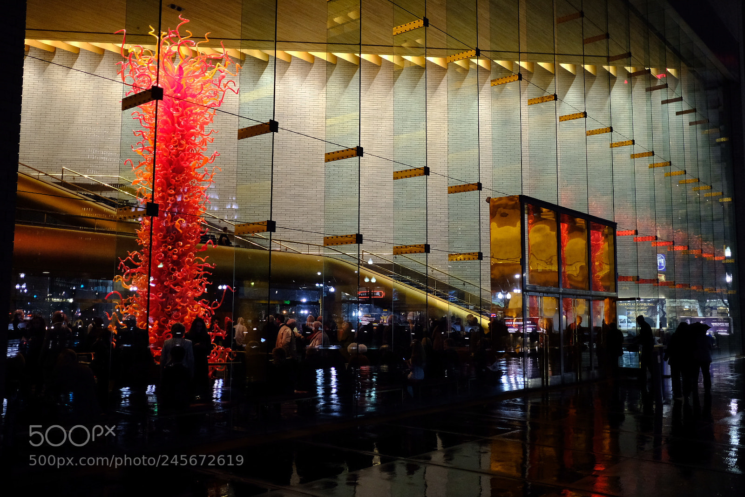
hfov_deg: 54.4
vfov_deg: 37.9
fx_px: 724
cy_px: 248
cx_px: 372
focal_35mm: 35
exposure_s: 1/60
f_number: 2
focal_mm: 23
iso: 1600
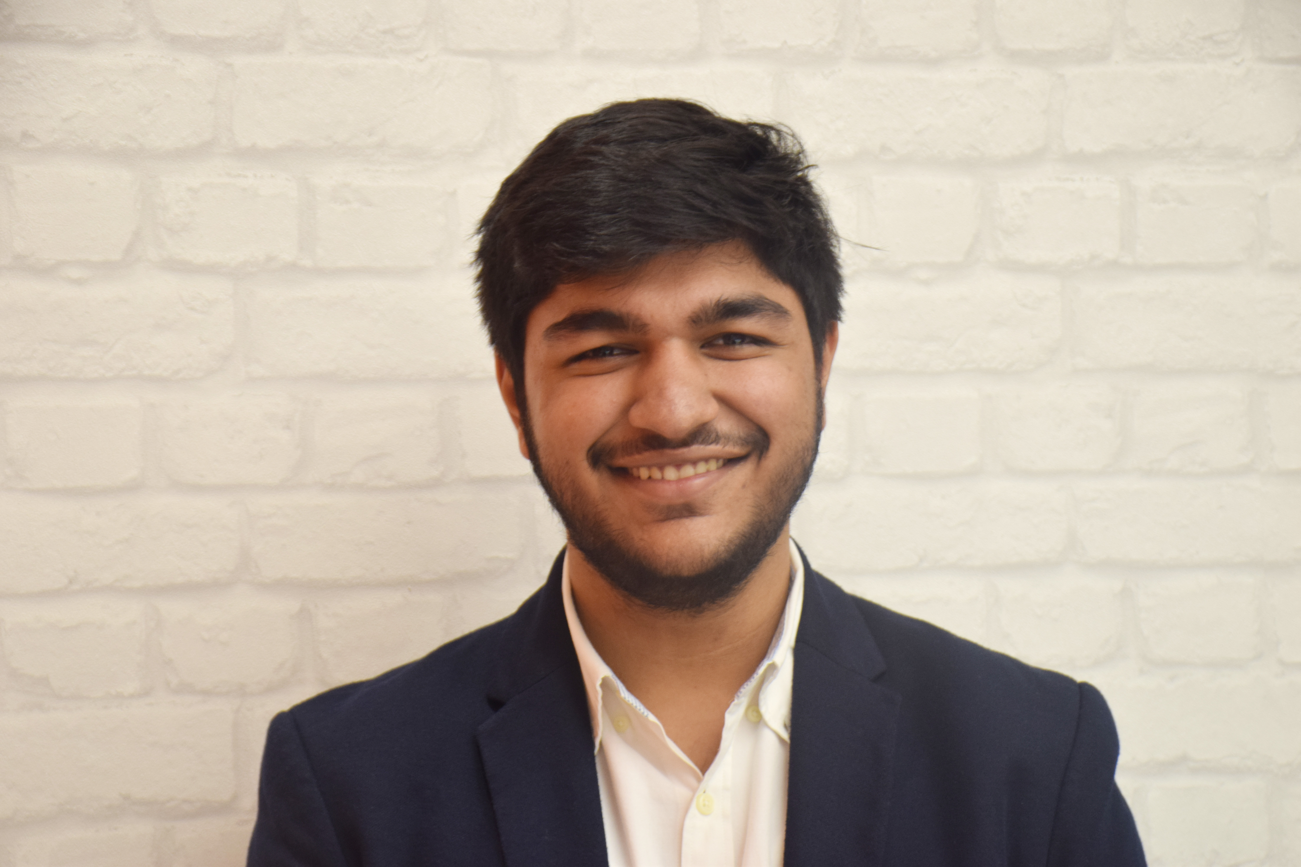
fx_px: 3577
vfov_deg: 13.8
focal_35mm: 99
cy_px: 434
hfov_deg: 20.6
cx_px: 650
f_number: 6.3
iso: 400
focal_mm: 66
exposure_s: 1/50
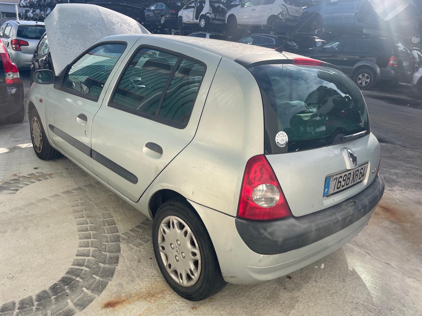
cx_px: 211
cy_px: 158
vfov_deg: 53.1
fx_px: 317
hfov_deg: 67.3
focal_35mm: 26
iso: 32
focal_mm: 4.2
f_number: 1.6
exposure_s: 1/2304
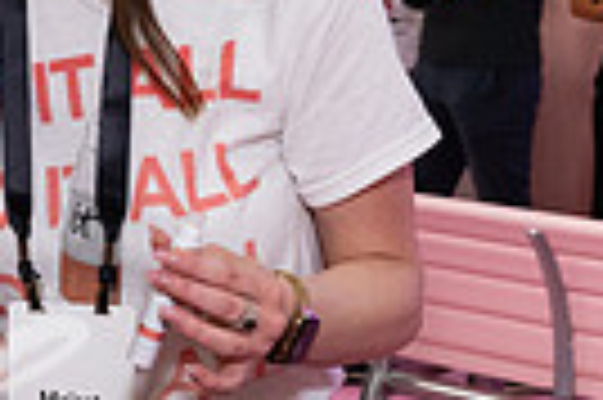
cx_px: -171
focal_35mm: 130
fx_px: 2175
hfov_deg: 15.1
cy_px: 61
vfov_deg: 10.5
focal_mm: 30
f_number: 5.6
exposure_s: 1/100
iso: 2000
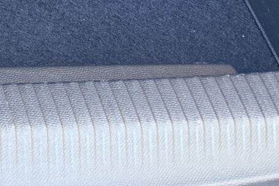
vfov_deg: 8.7
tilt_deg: -42.8
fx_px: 1093
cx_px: -410
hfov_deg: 11.7
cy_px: -289
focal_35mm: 141
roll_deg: +0.9
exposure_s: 1/61
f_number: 1.78
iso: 200
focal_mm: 6.76
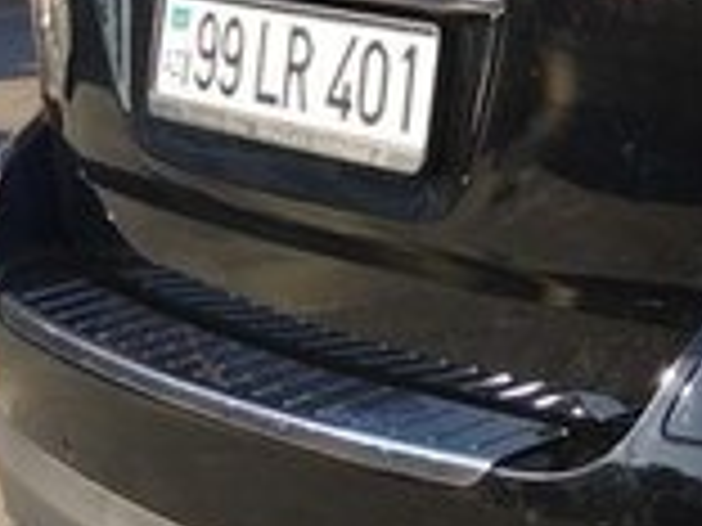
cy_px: 110
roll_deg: -0.9
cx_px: 1350
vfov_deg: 12.0
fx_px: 2494
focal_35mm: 123
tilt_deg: -7.4
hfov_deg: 13.9
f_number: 2.2
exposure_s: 1/565
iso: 25
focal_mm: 4.15
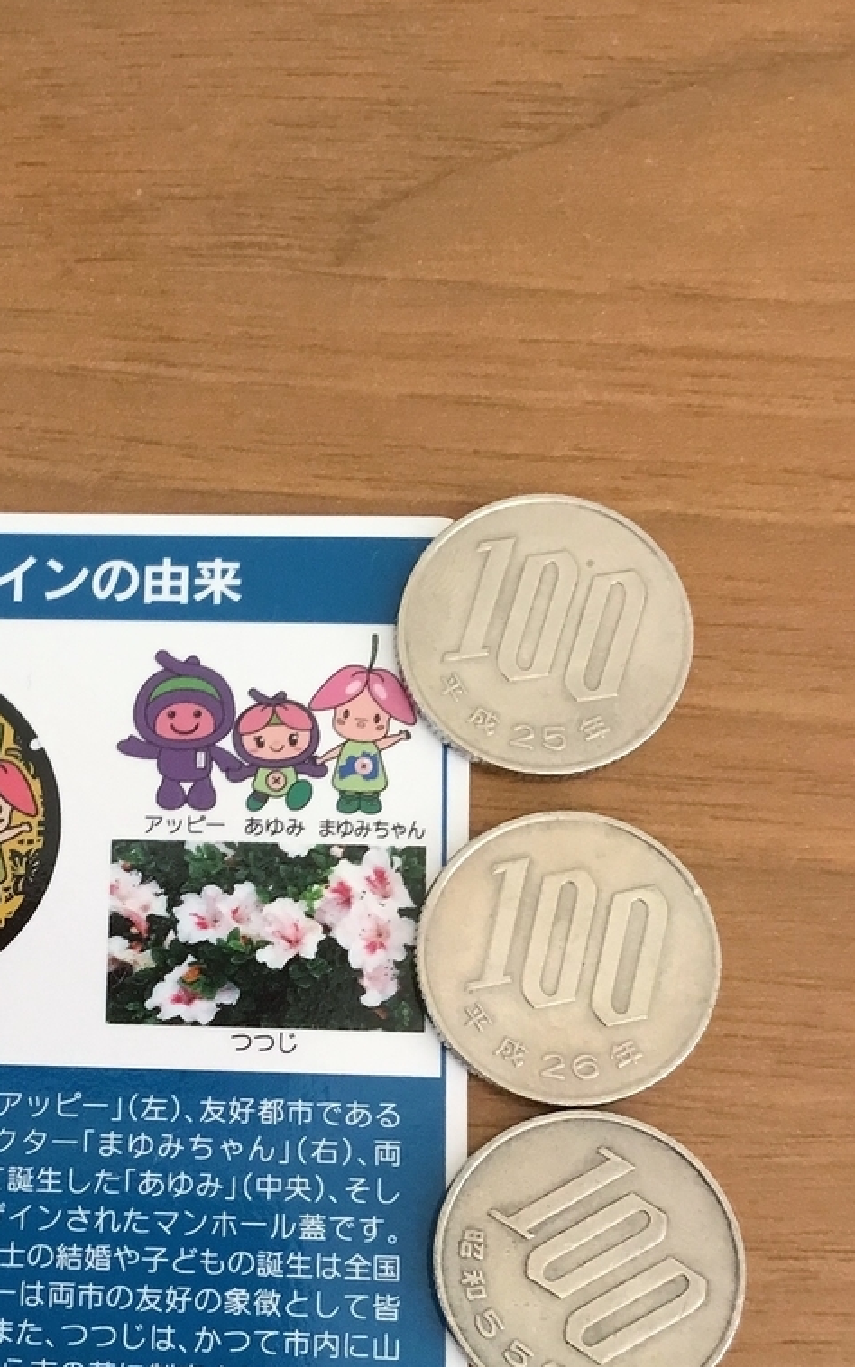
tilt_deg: -80.3
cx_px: 81
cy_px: 961
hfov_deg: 24.2
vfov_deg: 38.2
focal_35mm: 52
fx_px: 1938
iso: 80
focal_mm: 3.3
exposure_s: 1/33
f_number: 2.4
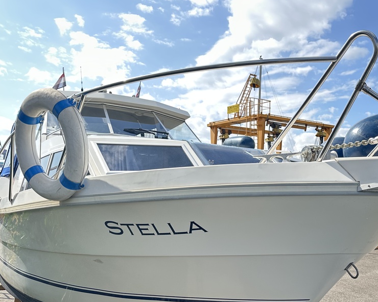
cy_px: 173
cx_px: 257
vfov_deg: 39.1
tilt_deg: +2.6
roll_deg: -0.6
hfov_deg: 47.0
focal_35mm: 38
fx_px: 425
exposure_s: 1/1083
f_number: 1.78
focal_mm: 6.86
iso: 80
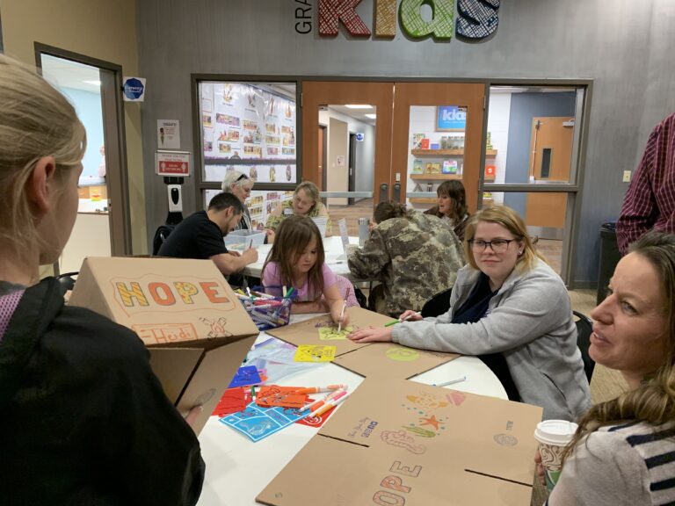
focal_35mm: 26
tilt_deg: -10.3
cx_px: 338
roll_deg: -2.5
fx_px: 507
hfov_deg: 67.3
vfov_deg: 53.1
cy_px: 253
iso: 250
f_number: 1.8
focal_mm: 4.25
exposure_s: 1/60
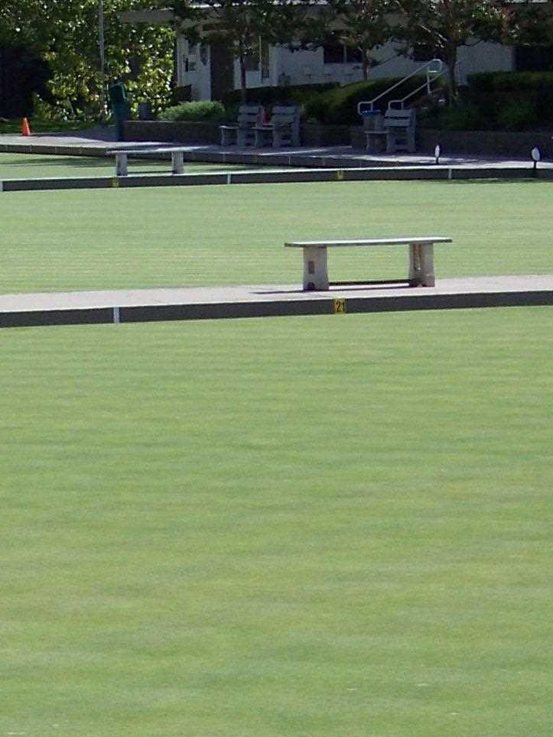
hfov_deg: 6.7
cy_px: 586
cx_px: 177
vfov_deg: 8.9
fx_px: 4750
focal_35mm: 223
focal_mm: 11.7
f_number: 3.2
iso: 64
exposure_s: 1/1000
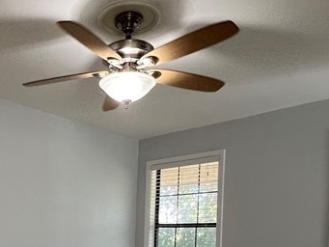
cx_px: 61
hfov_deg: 45.2
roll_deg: -2.1
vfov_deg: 33.5
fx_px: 371
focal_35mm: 39
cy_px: 250
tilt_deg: -2.5
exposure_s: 1/120
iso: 200
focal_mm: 1.57
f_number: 1.8
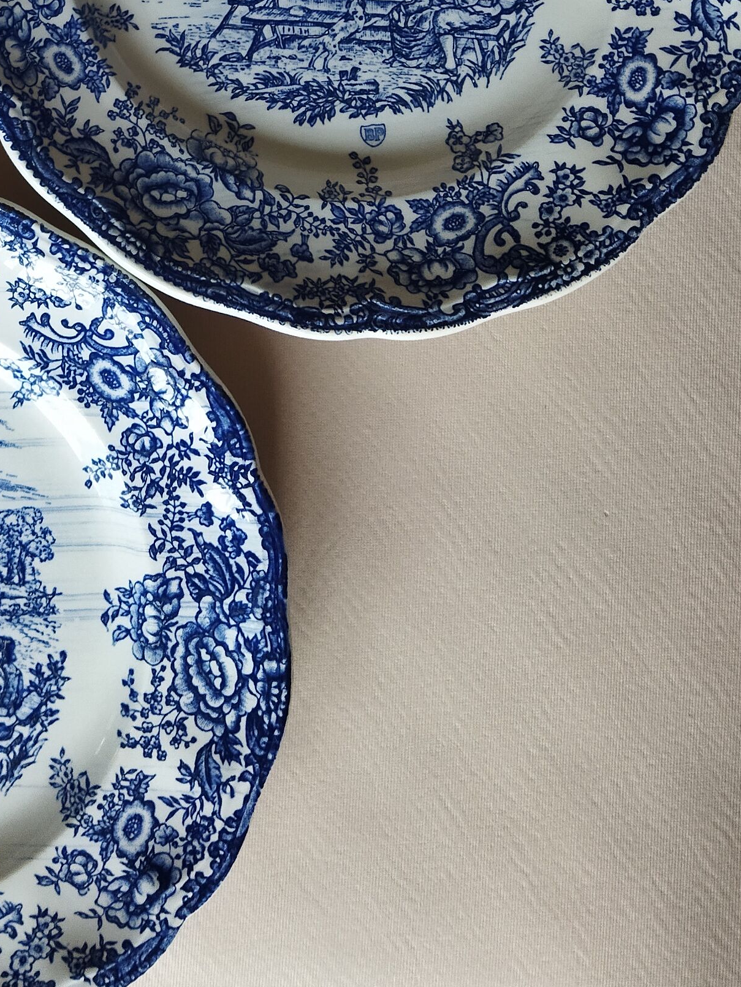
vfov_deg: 26.6
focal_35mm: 67
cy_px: -109
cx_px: -68
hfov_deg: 20.9
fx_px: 1912
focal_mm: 4.71
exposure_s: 1/50
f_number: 1.79
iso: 281
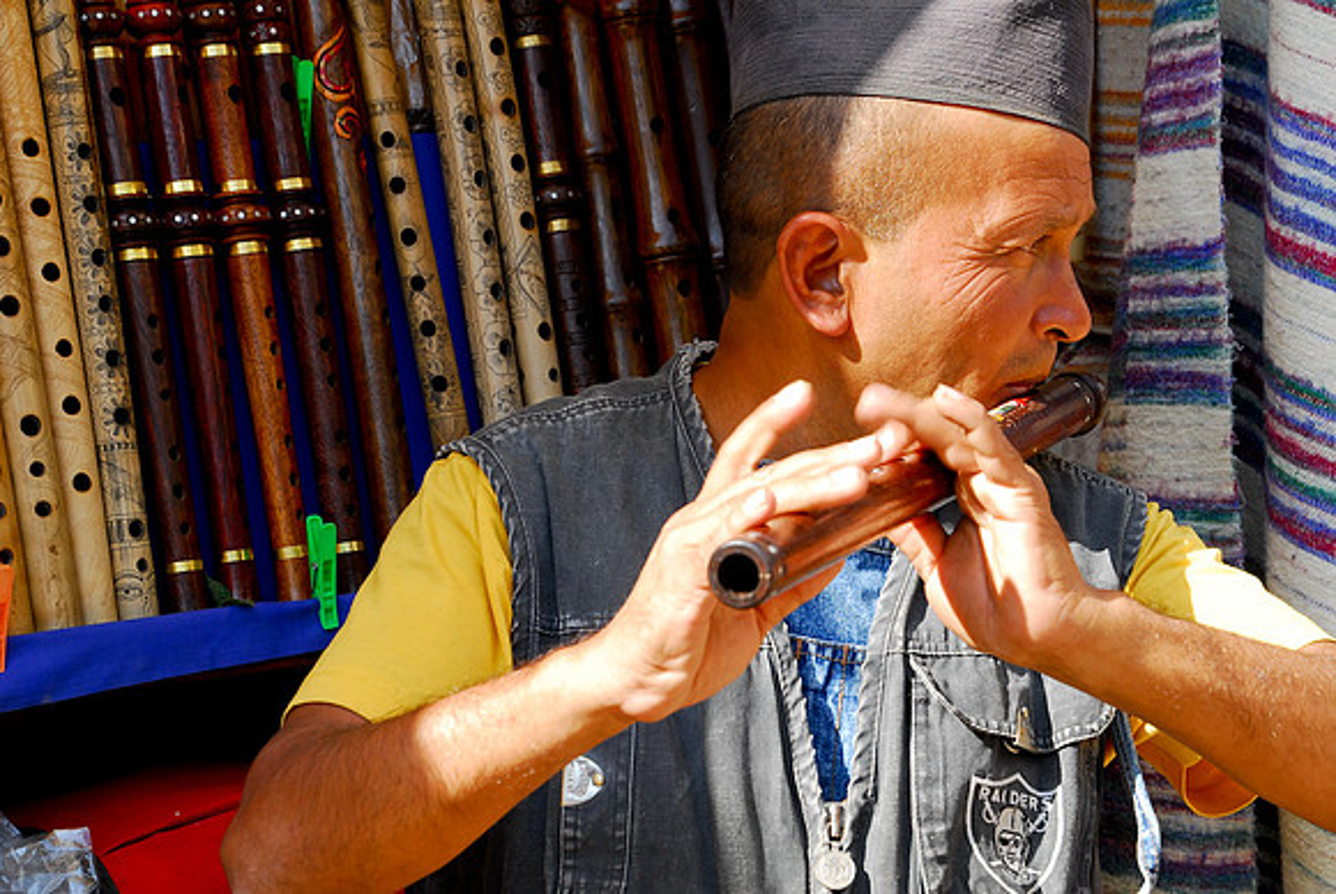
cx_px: 668
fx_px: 3901
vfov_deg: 13.1
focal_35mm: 105
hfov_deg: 19.4
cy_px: 447
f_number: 13
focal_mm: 70
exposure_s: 1/30
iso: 100
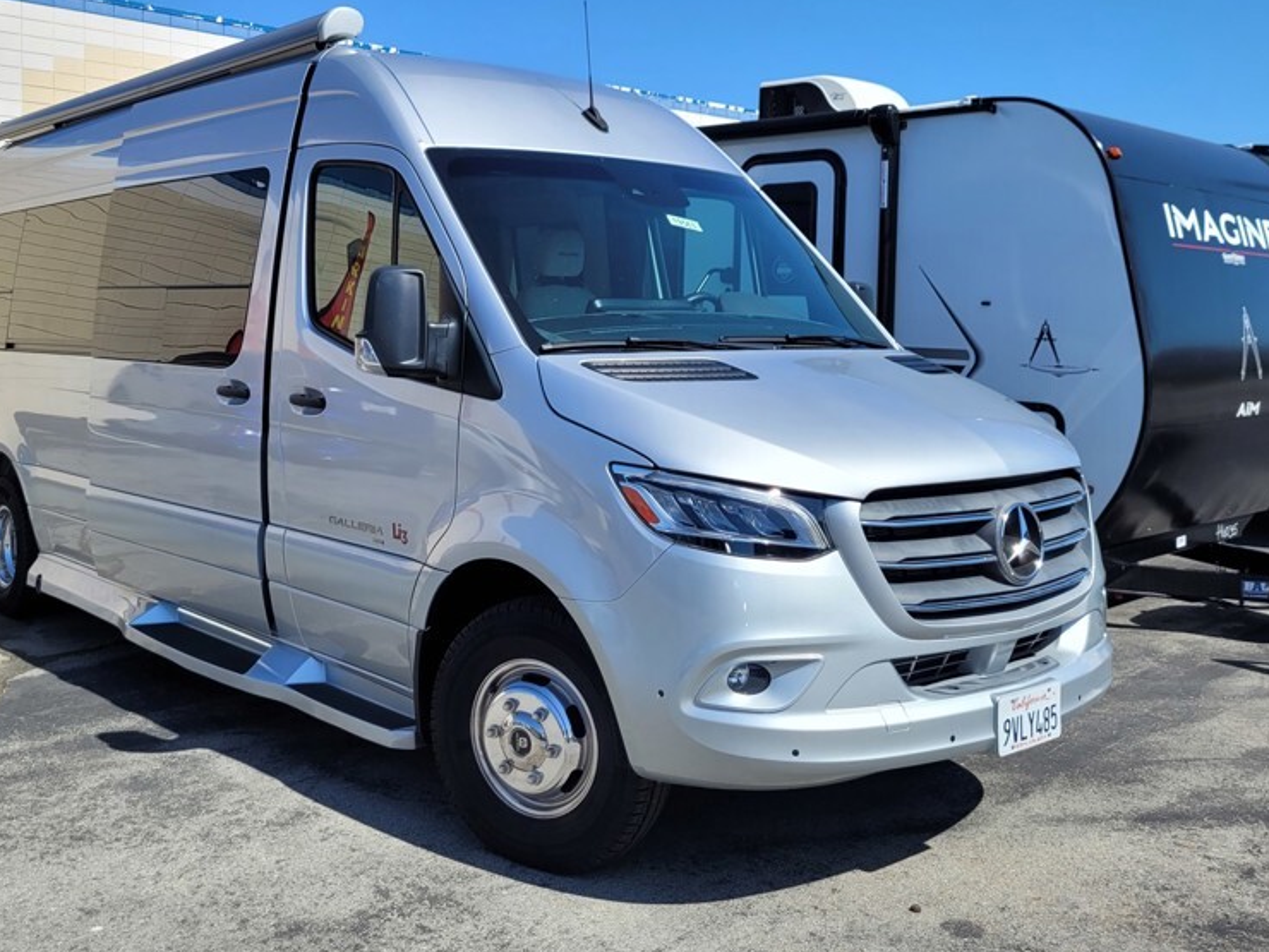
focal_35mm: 36
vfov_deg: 39.4
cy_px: 365
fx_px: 1320
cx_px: 509
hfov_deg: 51.0
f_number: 1.8
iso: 40
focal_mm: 5.4
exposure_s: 1/2314
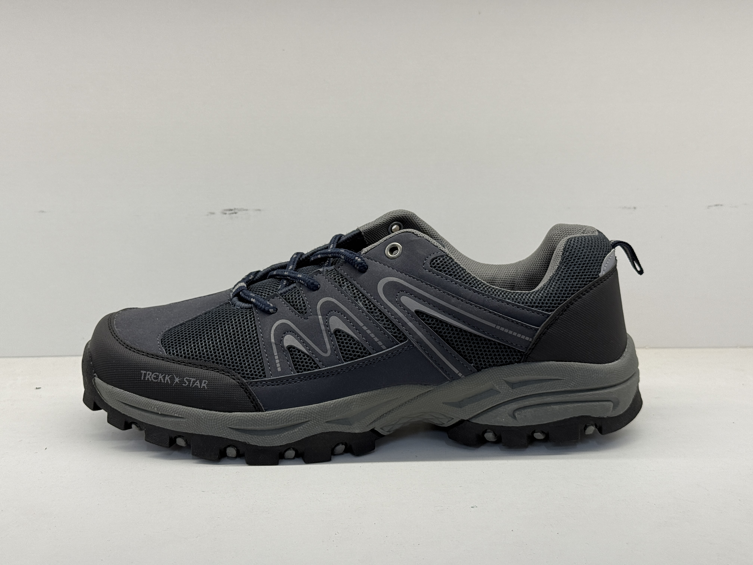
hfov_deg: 39.7
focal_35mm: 48
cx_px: 376
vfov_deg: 30.3
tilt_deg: -12.2
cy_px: 282
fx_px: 1044
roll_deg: -0.2
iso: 50
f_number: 1.78
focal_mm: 6.76
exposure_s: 1/167
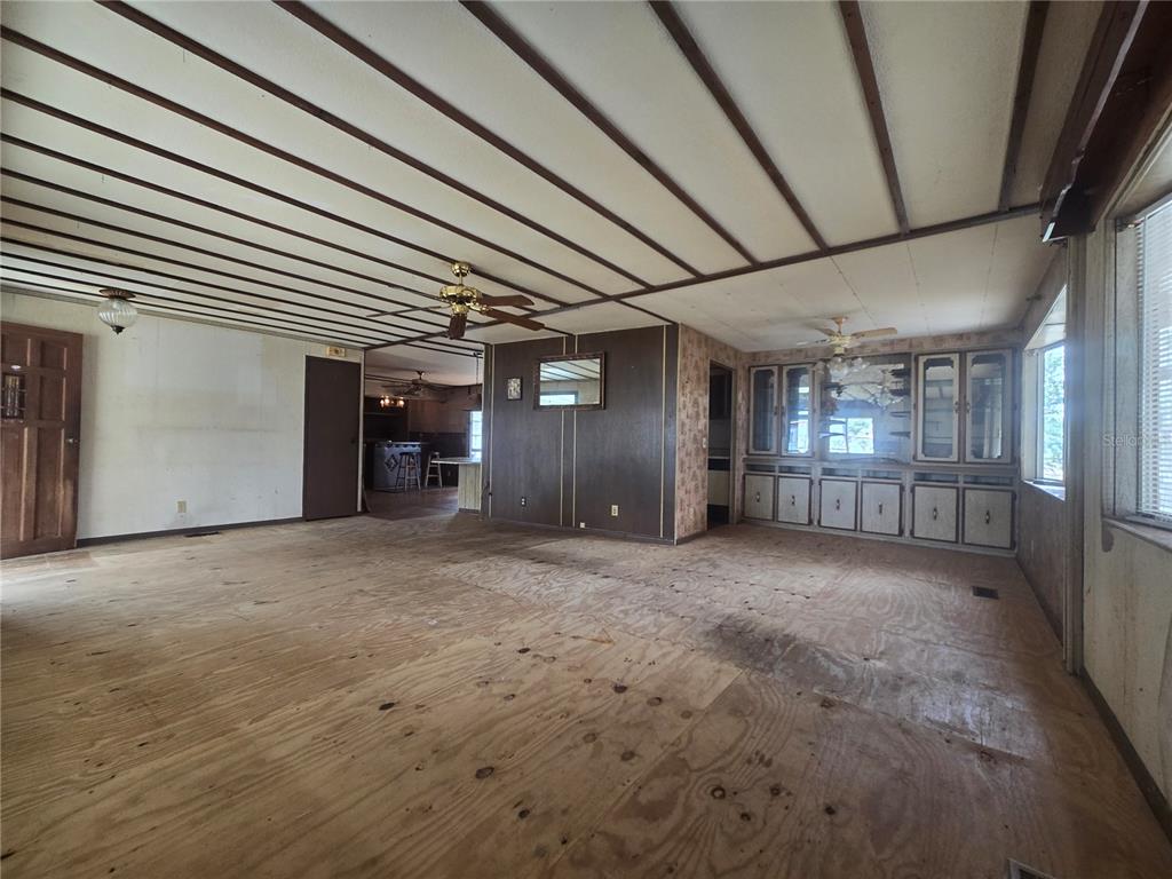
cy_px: 440
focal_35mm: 13
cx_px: 586
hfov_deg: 106.2
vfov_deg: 89.9
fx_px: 440
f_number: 2.2
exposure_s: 1/60
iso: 160
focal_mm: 2.2
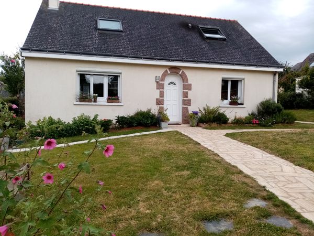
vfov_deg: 53.1
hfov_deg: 67.3
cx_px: 157
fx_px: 236
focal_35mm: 26
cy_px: 118
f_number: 1.8
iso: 105
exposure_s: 1/248
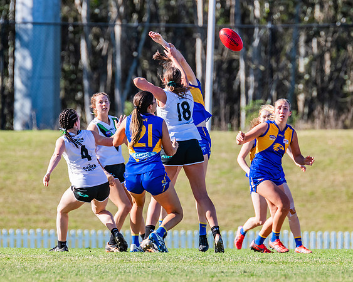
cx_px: 193
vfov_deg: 2.0
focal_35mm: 774
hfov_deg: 2.5
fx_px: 8080
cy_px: 93
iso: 640
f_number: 6.3
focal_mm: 420
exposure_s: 1/1250
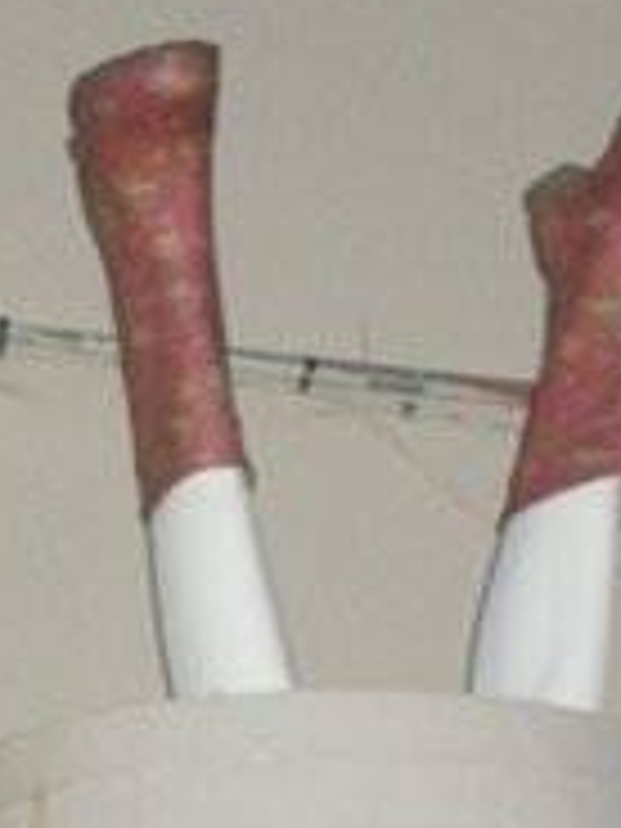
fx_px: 7391
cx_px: 387
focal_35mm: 309
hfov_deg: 4.8
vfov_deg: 6.4
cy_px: 945
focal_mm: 18.6
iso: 575
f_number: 4.3
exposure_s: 1/60
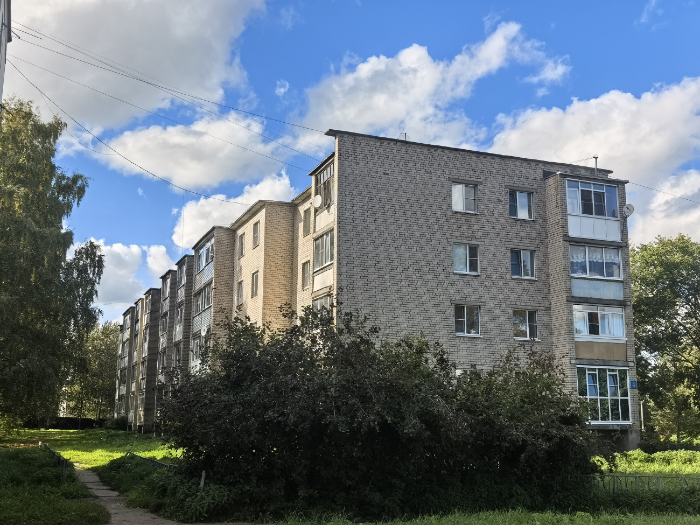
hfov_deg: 47.9
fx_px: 789
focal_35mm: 39
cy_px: 262
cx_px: 350
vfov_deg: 36.8
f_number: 2
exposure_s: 1/8130
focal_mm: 6.98
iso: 160
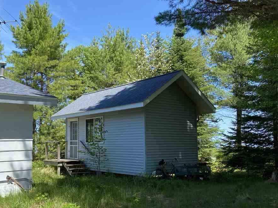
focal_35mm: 38
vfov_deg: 37.7
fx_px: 305
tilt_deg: +5.3
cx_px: 116
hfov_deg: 48.8
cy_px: 117
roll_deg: +0.3
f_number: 1.8
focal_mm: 4.25
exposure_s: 1/1135
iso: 32
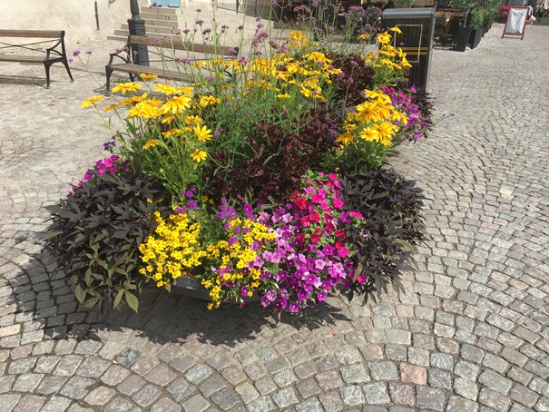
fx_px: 460
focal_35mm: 29
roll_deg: -2.6
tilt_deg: -22.7
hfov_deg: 61.6
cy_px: 206
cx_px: 274
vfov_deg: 48.2
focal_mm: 4.15
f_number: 2.2
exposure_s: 1/1479
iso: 25
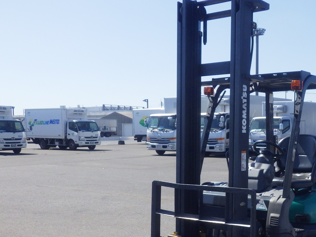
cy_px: 175
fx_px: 438
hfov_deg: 38.3
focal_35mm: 48
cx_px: 250
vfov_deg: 29.8
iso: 250
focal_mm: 5
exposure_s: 1/1250
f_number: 4.2
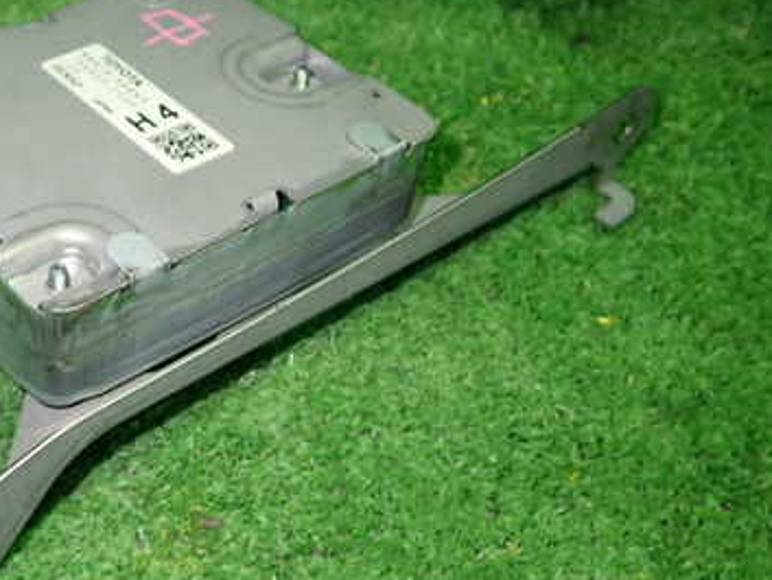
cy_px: 322
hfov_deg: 36.3
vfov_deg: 28.6
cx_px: 162
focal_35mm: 51
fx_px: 1138
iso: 250
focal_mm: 5.4
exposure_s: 1/30
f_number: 2.3
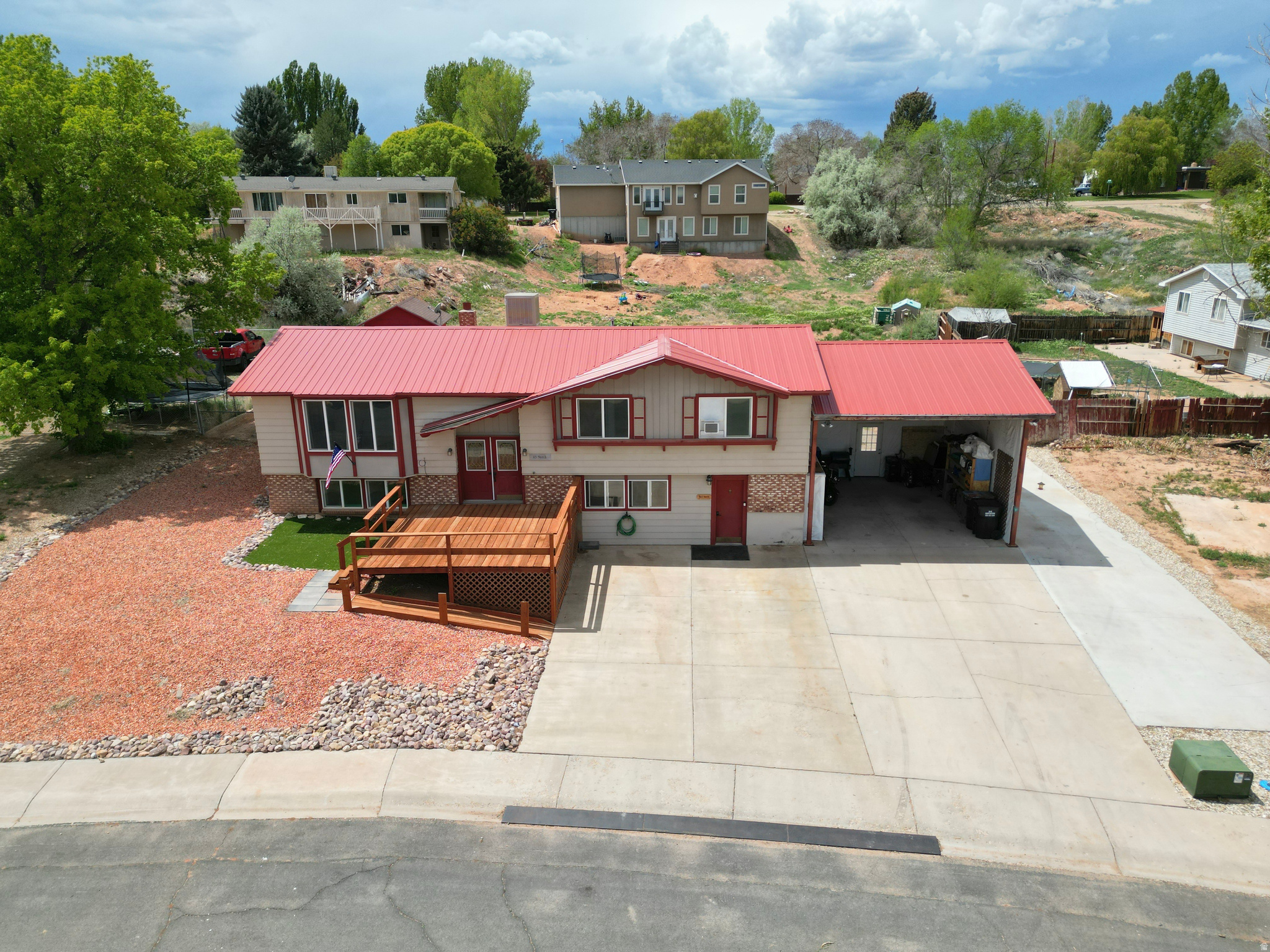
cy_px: 476
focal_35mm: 24
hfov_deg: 71.6
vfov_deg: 56.8
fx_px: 881
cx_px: 635
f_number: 1.7
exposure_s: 1/4000
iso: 120
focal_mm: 6.72
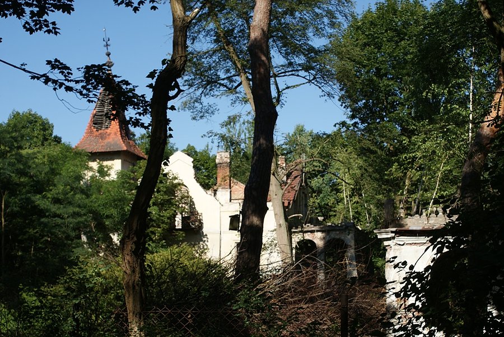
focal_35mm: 68
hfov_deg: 29.8
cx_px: 252
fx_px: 946
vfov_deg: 20.2
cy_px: 168
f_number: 9
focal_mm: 45
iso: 100
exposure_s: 1/160
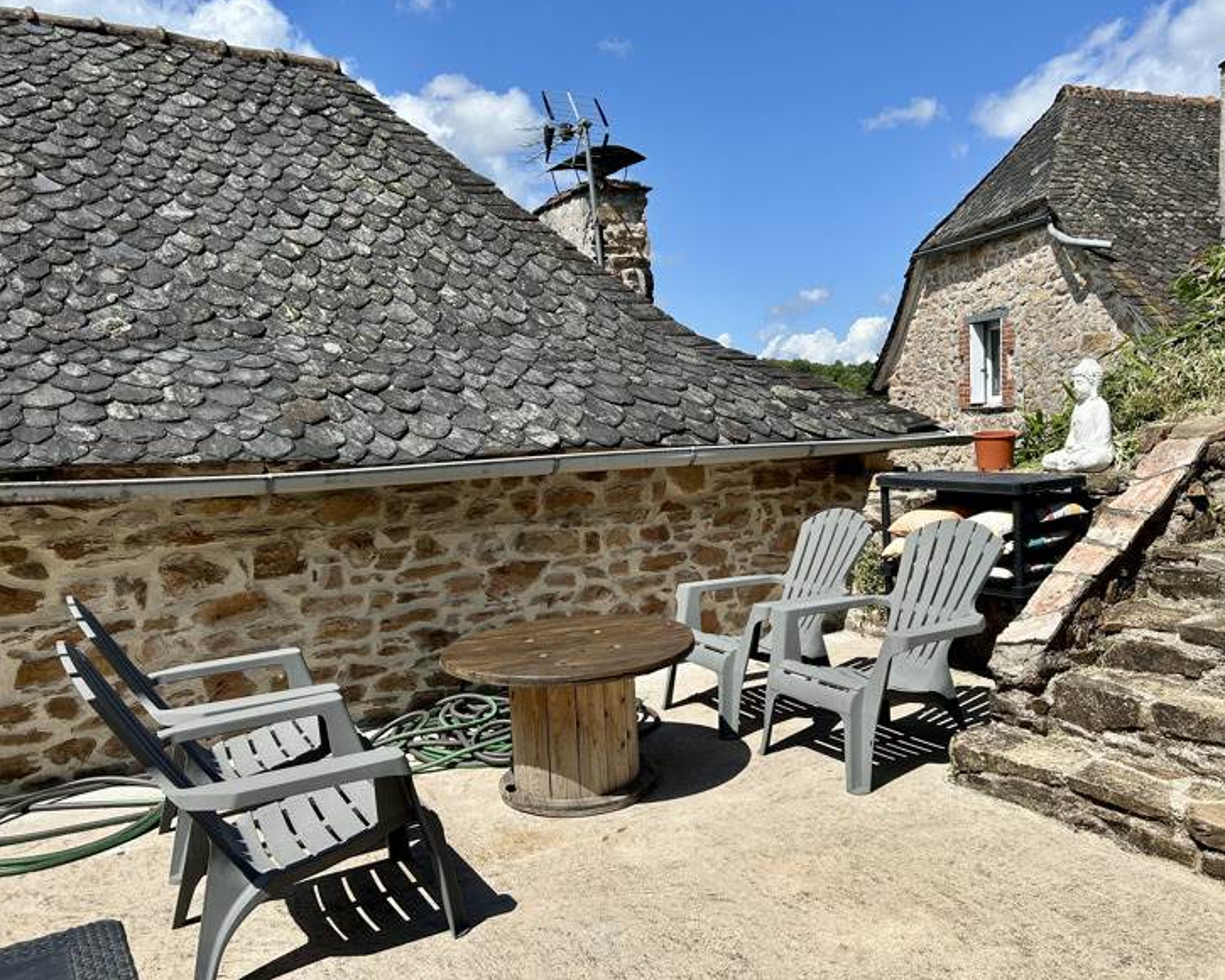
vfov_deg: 51.5
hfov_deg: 62.1
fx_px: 1015
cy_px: 488
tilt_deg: -4.1
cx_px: 674
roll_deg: +0.7
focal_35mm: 28
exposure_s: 1/4831
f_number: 1.5
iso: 50
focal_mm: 5.7
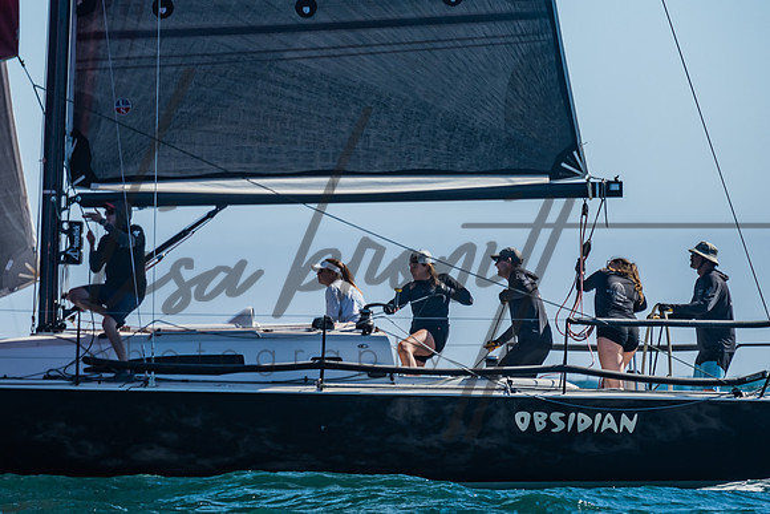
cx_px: 249
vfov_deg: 3.3
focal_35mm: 413
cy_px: 239
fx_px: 8840
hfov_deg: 5.0
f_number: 6.3
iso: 160
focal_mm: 200
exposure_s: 1/500
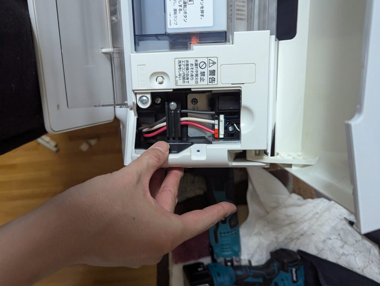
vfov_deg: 56.9
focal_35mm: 24
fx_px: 264
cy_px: 143
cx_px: 190
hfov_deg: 71.5
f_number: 1.85
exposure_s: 1/298
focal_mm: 6.81
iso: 1476
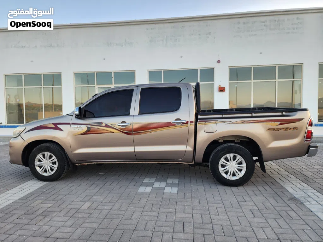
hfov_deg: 73.9
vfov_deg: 58.9
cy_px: 121
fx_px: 215
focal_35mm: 23
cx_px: 162
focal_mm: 6.4
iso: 40
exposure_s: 1/180
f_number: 1.8
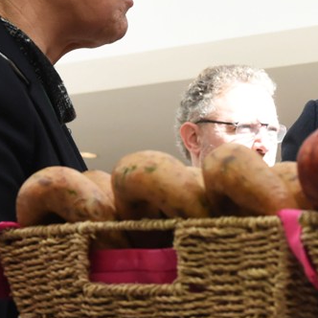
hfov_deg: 12.8
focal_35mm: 131
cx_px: 449
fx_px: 1362
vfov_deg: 13.2
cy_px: 27
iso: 3200
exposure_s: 1/500
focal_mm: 50
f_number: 9
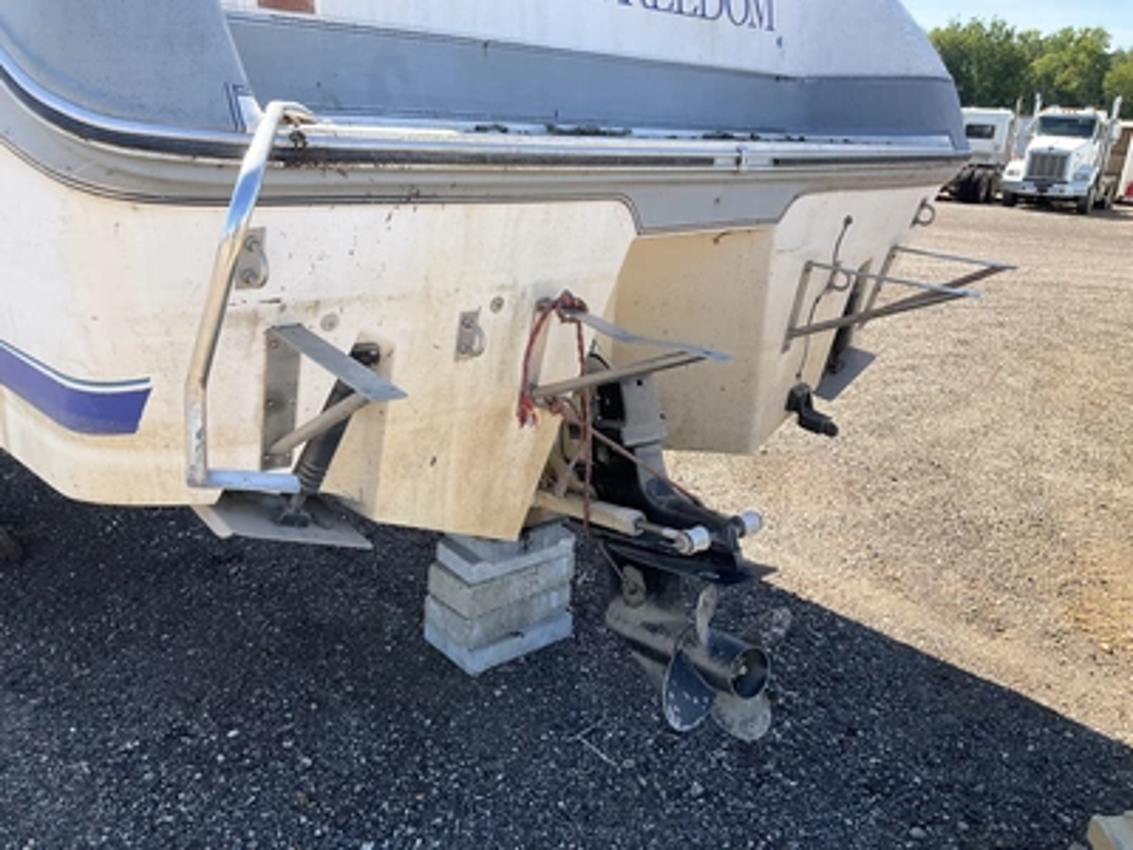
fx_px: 949
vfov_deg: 48.2
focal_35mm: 29
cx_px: 566
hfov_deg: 61.7
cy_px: 425
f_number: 1.8
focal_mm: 3
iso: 25
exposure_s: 1/540
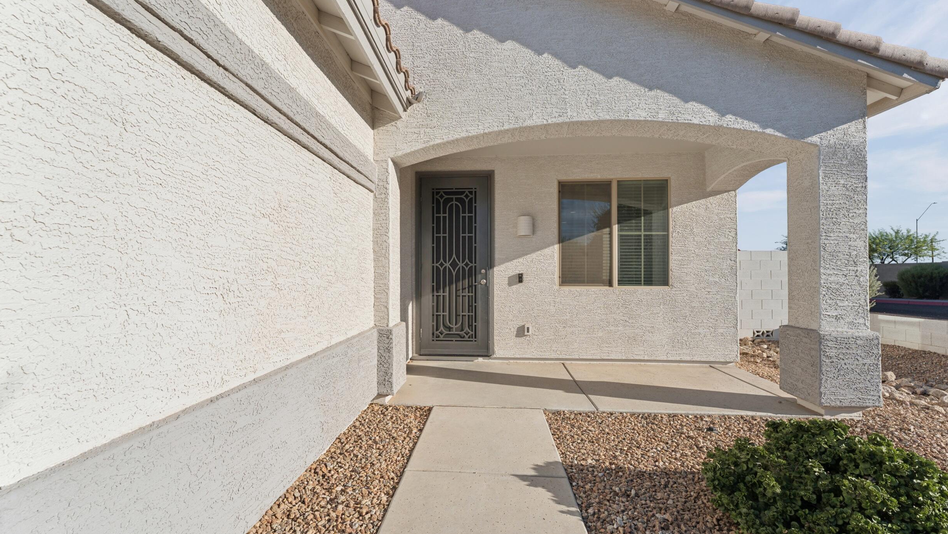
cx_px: 464
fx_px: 377
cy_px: 267
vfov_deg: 70.5
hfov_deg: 103.0
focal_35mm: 15
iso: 100
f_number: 8
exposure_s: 1/500
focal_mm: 14
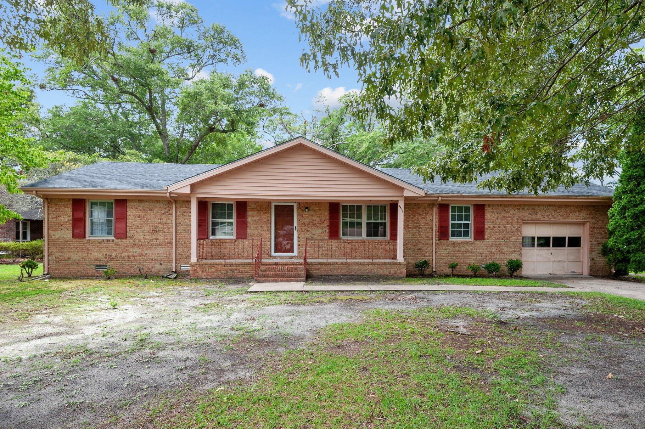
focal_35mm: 18
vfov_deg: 67.2
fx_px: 322
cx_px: 332
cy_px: 231
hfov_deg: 90.0
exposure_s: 1/200
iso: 400
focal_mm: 16
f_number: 7.1
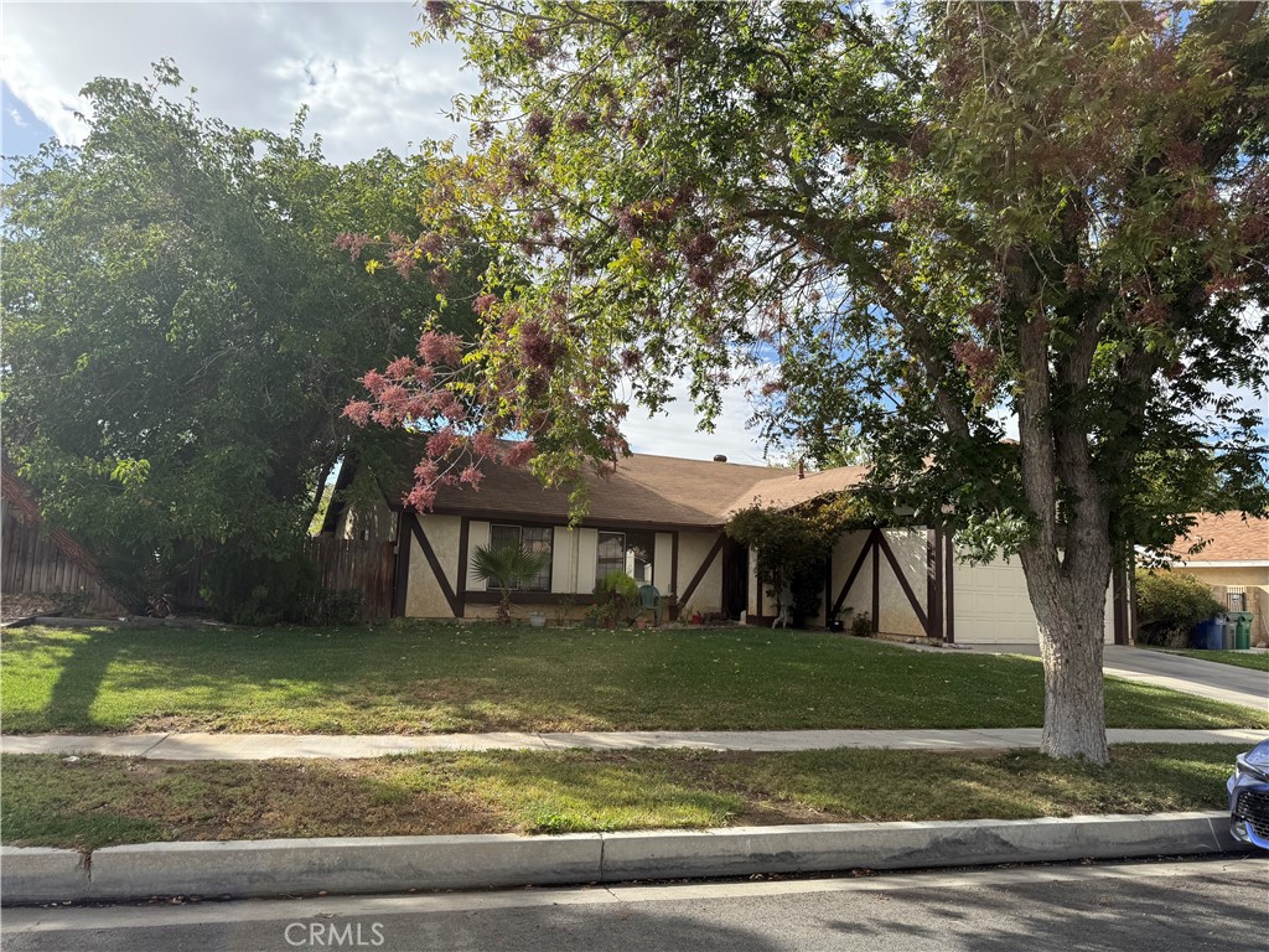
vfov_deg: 56.8
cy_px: 476
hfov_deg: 71.6
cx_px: 634
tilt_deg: +7.1
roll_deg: -2.1
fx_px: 880
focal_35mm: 24
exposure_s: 1/3279
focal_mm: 6.76
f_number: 1.78
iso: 100
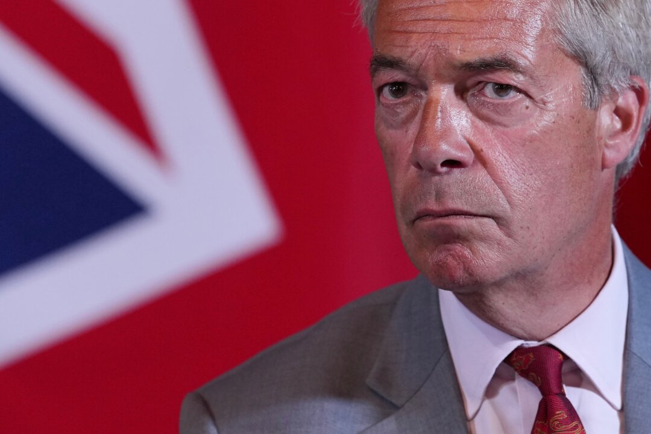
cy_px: 217
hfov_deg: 10.3
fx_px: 3616
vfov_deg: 6.9
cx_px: 326
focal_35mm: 200
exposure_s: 1/320
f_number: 2.8
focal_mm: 200
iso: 1250
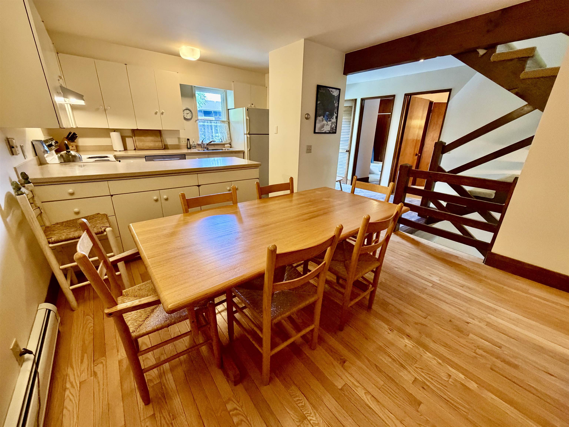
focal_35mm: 14
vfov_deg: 85.7
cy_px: 214
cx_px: 284
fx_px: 230
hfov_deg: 102.1
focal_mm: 2.22
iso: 500
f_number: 2.2
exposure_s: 1/60
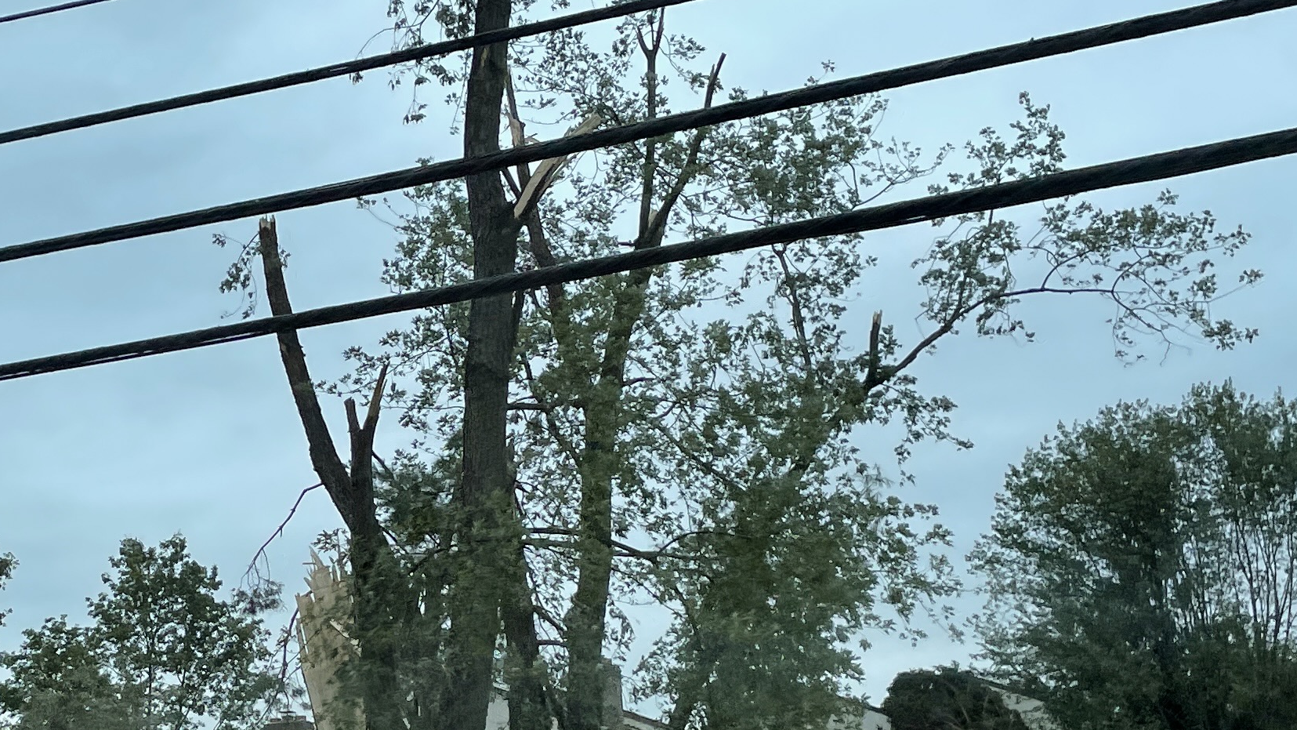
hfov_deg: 29.8
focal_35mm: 69
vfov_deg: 17.4
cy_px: 558
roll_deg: +3.7
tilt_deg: +9.9
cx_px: 234
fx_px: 2373
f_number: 1.6
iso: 32
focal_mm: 4.2
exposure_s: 1/807
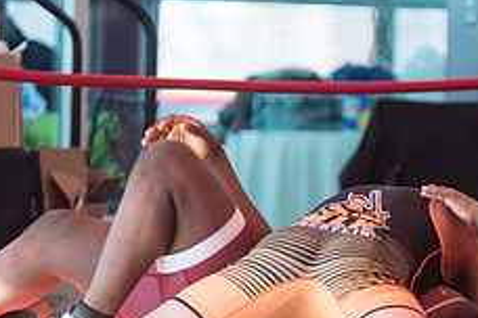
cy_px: 229
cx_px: 379
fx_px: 6758
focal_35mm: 509
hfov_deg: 4.0
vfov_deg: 2.7
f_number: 3.5
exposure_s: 1/400
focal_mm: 200
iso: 400
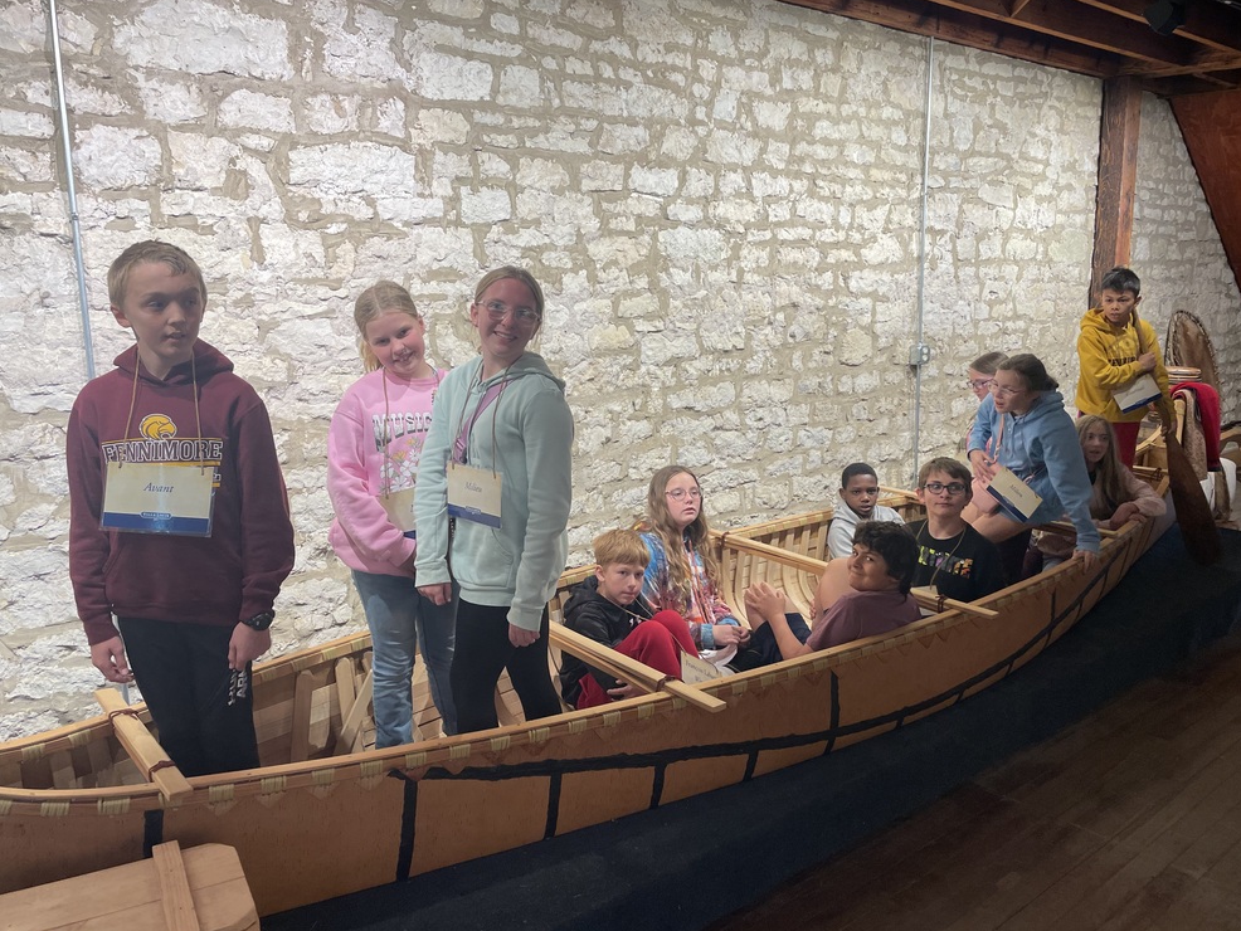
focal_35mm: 27
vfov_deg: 51.4
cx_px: 602
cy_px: 458
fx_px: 968
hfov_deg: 65.3
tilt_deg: -10.1
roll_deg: +0.7
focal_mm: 4.2
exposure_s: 1/120
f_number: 1.6
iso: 80
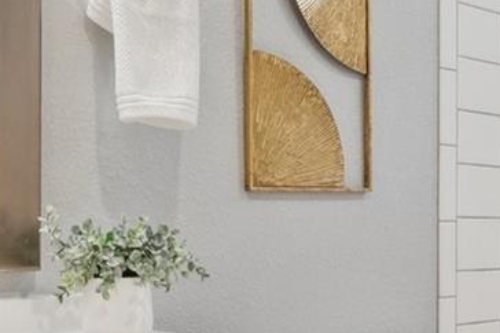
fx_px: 916
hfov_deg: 30.3
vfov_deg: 20.4
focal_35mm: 66
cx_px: 341
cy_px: 244
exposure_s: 1/15
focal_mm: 10
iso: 400
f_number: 8
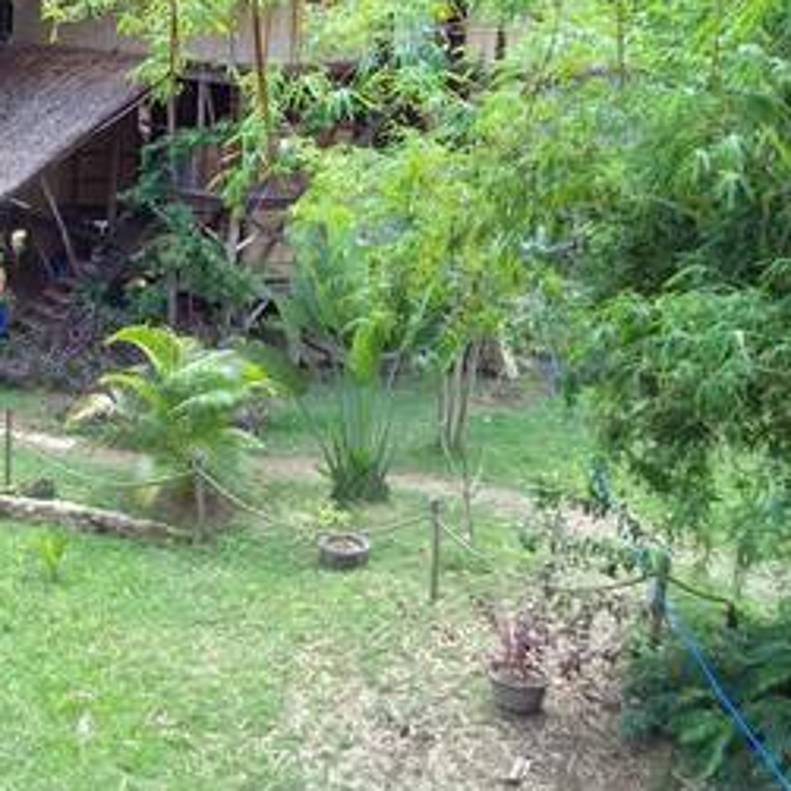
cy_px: 249
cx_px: -98
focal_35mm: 55
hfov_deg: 28.1
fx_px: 1422
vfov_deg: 30.8
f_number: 1.7
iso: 40
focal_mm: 3.93
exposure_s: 1/163
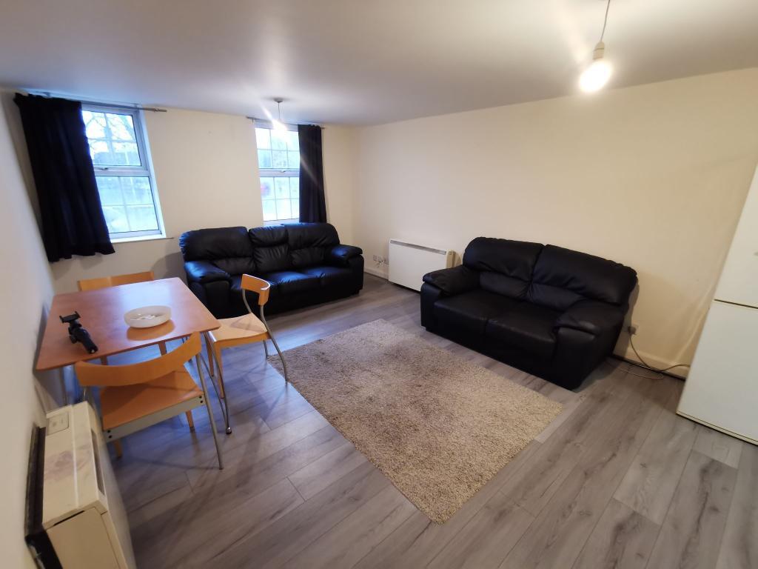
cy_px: 284
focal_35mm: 16
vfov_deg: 78.1
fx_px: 350
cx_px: 379
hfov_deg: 94.5
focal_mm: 2.35
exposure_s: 1/20
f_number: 2.2
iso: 640
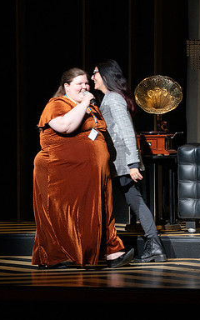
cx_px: 92
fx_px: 2686
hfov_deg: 4.3
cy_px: 160
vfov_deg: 6.8
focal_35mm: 308
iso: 3200
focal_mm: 200
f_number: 14
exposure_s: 1/160
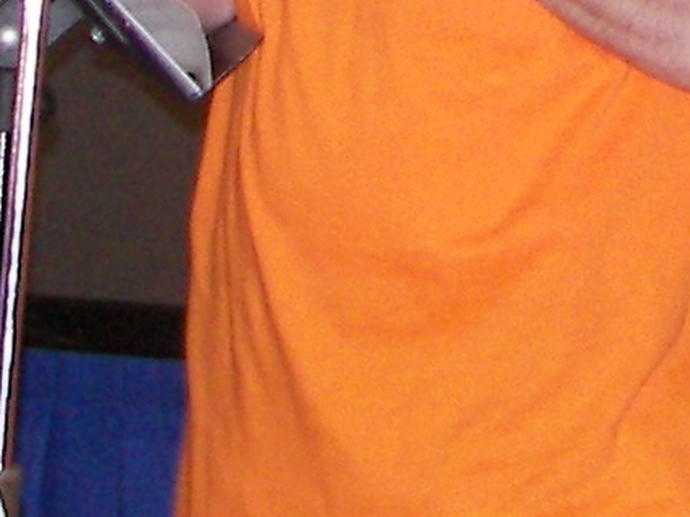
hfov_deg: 6.0
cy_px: -637
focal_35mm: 328
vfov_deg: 4.4
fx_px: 6536
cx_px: 734
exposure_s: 1/30
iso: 125
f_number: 2.8
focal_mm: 8.9
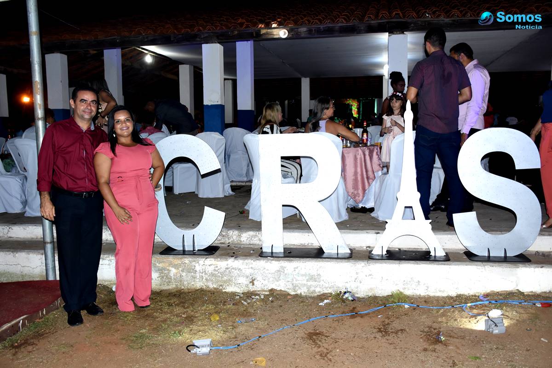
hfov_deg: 61.9
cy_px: 184
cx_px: 276
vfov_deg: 43.6
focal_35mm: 30
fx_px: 460
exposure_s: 1/100
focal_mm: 20
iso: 1000
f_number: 3.5
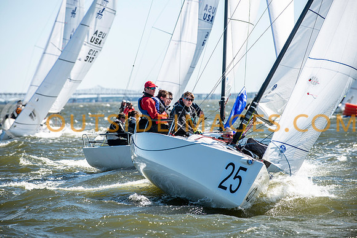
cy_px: 119
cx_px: 178
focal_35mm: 200
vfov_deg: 6.9
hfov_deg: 10.3
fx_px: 1984
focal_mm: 200
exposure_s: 1/1600
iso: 320
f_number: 5
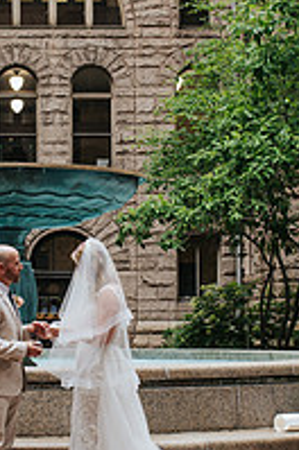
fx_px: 1500
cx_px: 67
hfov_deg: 11.3
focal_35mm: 120
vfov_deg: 17.1
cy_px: 245
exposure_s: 1/400
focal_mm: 35
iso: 800
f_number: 4
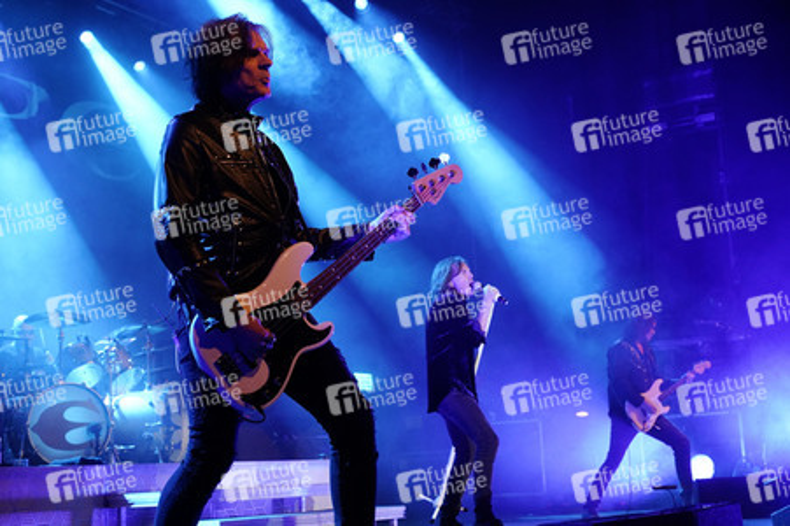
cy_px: 263
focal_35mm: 47
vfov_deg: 28.6
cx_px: 395
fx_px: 1031
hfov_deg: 41.9
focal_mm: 47
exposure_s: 1/320
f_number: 5.6
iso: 2500
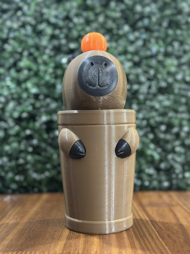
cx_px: 95
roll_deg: +0.3
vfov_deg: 39.7
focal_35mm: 48
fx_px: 351
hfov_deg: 30.3
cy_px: 127
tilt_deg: -0.1
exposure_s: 1/33
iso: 640
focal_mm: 6.86
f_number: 1.78
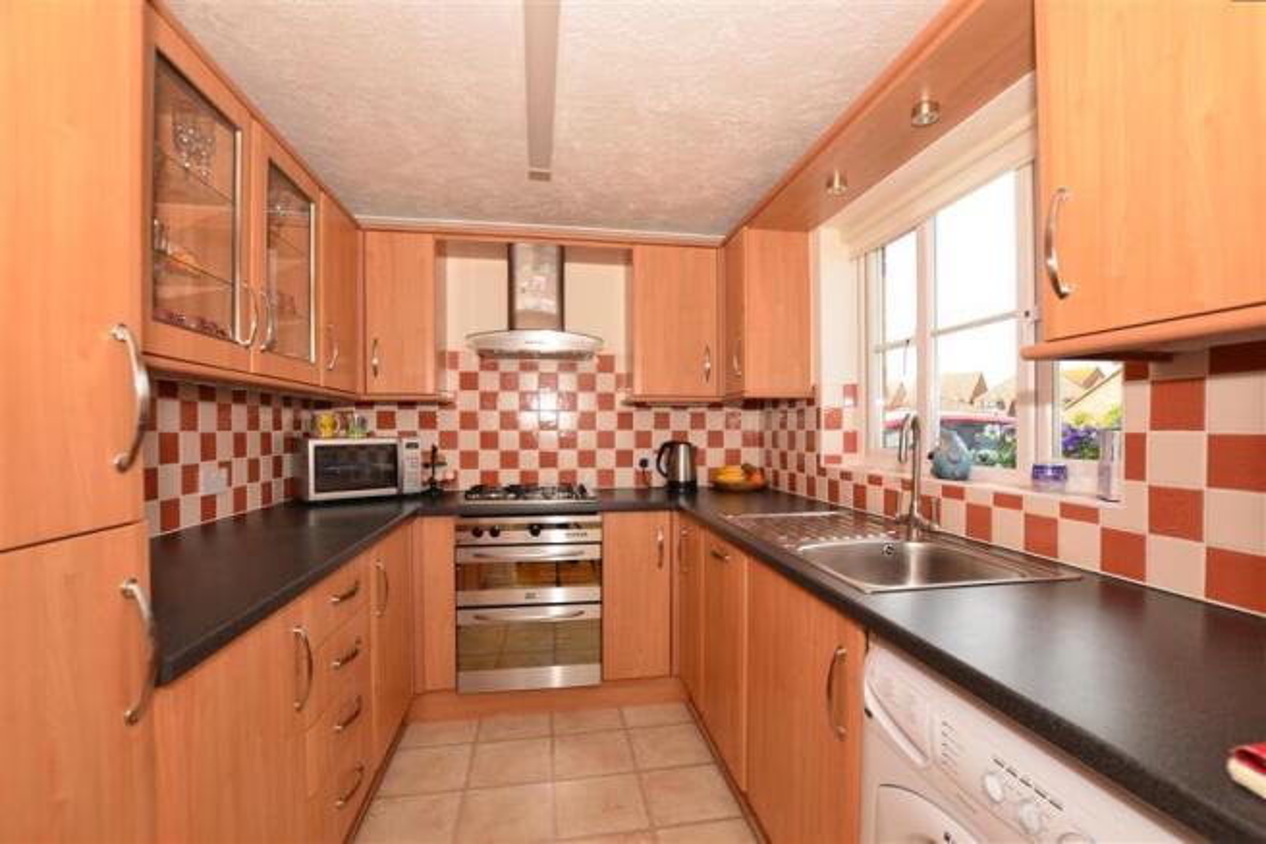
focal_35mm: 15
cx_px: 633
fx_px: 527
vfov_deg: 77.3
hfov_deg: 100.4
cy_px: 422
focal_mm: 10
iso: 200
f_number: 6.3
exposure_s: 1/160
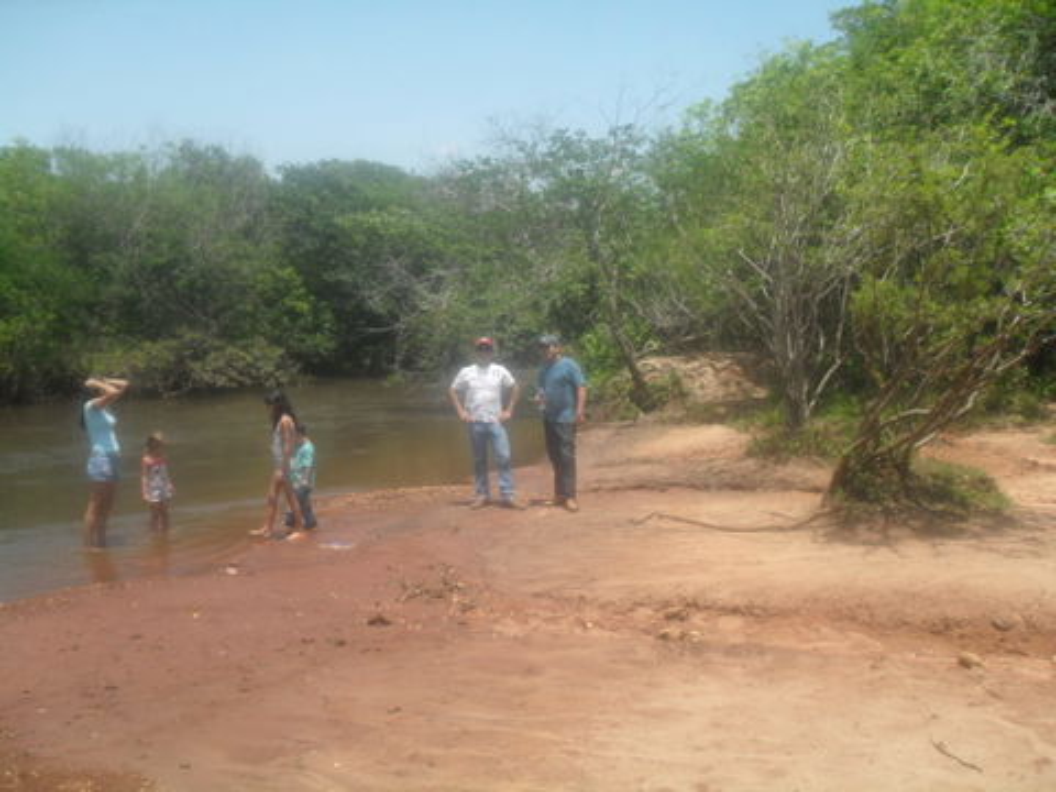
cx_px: 528
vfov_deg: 40.7
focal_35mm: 35
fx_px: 1068
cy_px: 396
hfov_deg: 52.6
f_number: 8.9
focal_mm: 6.2
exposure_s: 1/180
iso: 100
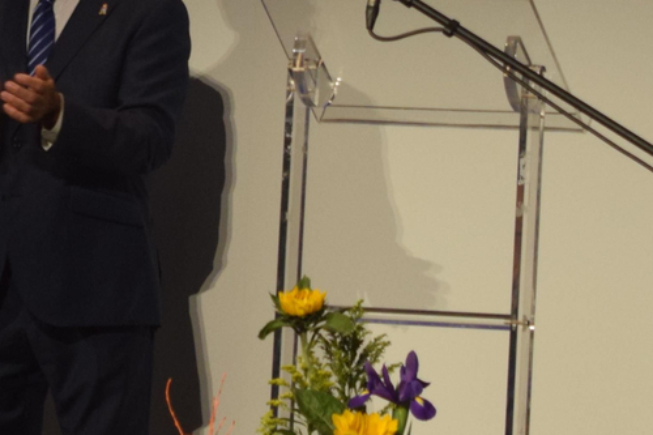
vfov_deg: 4.2
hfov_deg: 6.2
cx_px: -313
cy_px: -36
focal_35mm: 330
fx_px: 5984
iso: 900
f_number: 5.6
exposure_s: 1/60
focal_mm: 55
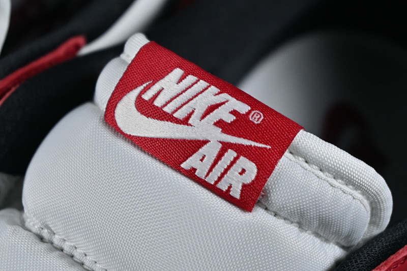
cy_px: 136
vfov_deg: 18.2
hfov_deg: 27.0
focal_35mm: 75
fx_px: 848
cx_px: 204
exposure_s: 1/200
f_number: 6.3
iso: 400
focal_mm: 50
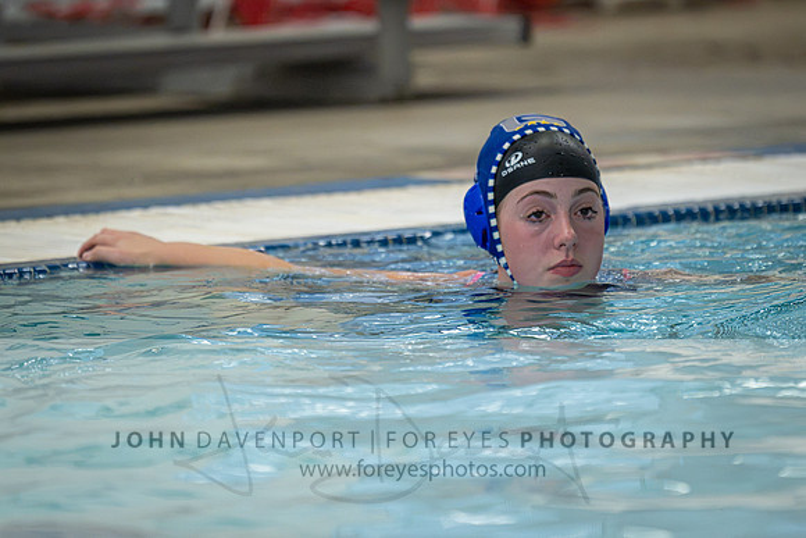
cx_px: 453
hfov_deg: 5.4
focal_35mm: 383
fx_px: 8569
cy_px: 204
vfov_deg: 3.6
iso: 11400
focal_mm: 280
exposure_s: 1/1000
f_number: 4
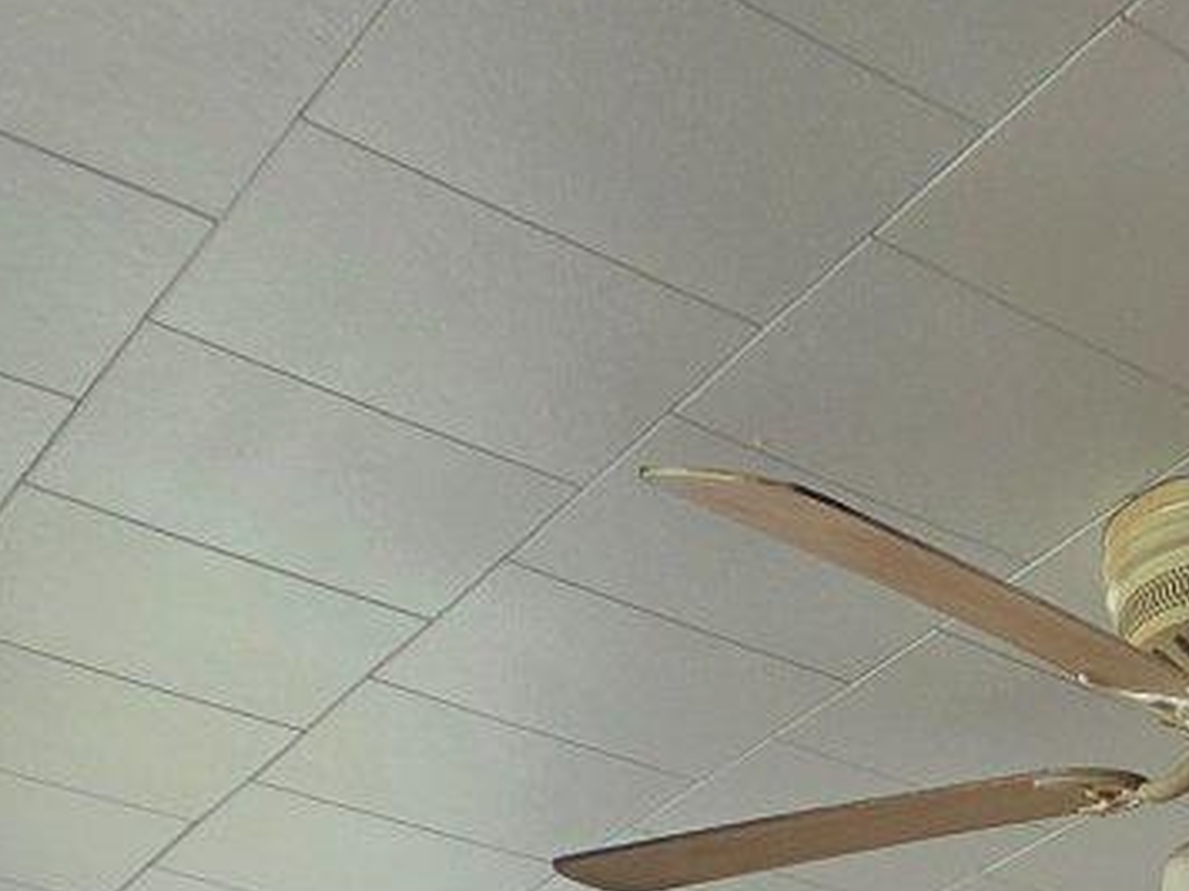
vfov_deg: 13.5
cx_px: 1892
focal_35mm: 75
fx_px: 2575
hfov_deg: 21.0
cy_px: 2211
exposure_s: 1/120
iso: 64
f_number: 1.9
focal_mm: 2.2
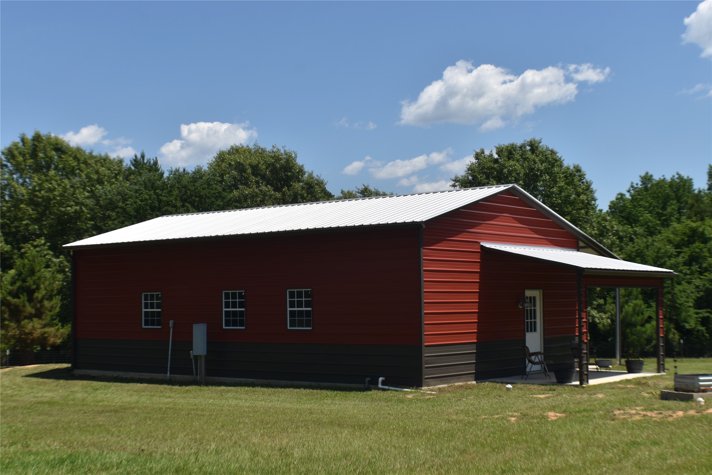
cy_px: 238
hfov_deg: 29.2
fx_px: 1365
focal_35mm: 69
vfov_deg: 19.7
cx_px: 356
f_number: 9
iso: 100
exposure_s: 1/320
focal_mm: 46
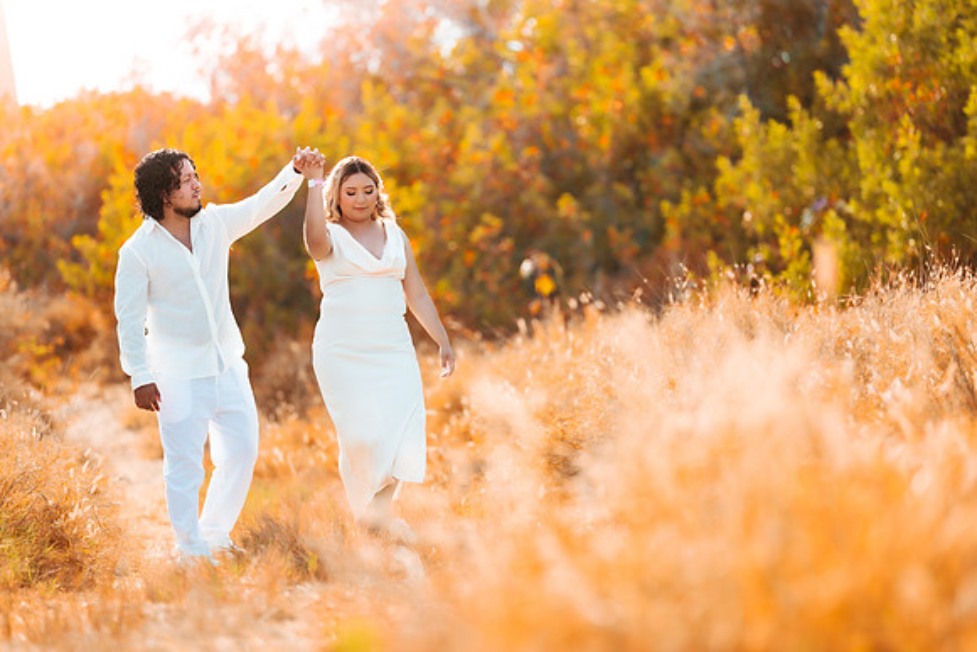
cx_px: 488
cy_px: 326
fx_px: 3664
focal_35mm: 135
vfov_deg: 10.2
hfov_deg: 15.2
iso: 100
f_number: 1.8
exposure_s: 1/1250
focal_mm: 135
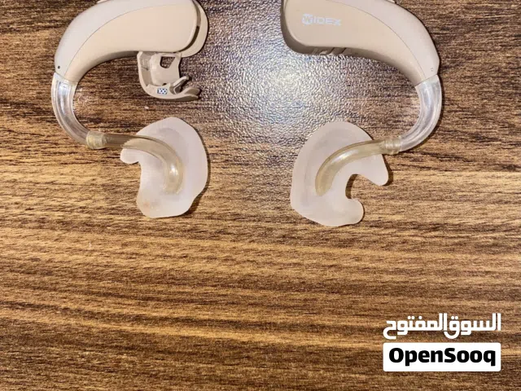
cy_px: 196
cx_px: 260
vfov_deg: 54.9
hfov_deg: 69.4
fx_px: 376
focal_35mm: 25
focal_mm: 4.25
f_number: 1.8
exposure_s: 1/11
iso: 32
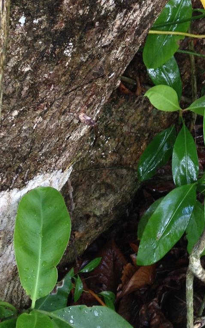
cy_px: 6
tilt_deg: -26.6
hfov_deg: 16.4
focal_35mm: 78
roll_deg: +2.3
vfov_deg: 25.3
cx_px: 196
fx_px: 697
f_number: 2.4
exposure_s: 1/24
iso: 50
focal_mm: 4.28
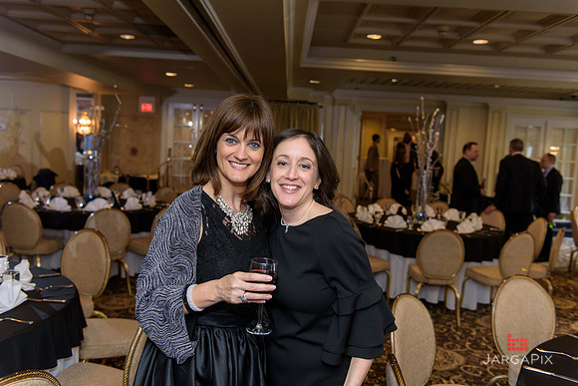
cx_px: 289
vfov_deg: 38.9
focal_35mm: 34
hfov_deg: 55.8
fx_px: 546
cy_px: 193
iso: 1600
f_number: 3.2
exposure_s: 1/125
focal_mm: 34
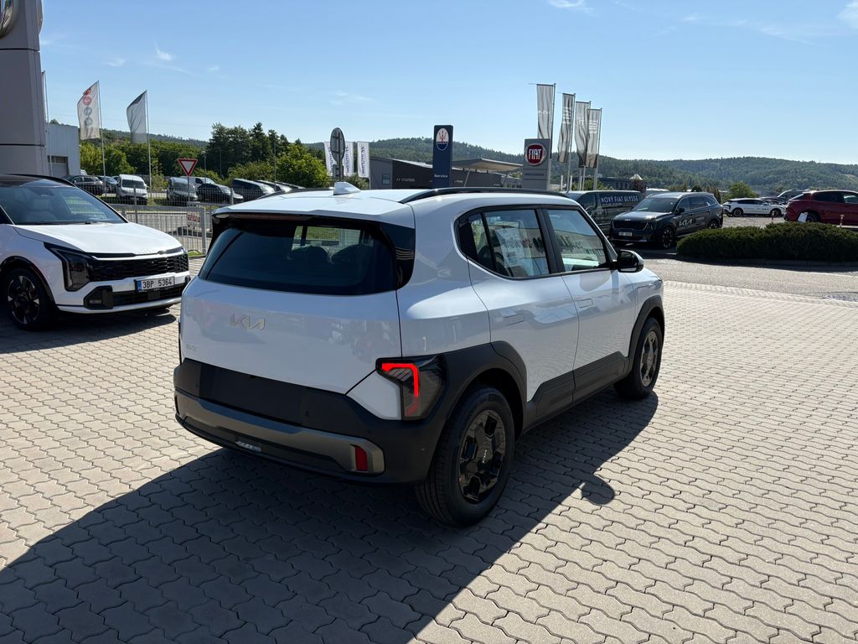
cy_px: 322
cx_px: 429
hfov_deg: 67.3
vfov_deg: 53.1
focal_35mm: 26
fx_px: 644
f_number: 1.6
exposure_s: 1/3831
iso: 50
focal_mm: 5.96
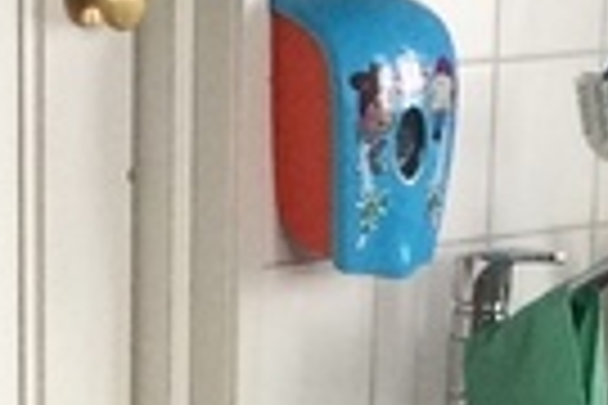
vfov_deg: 5.0
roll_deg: -1.4
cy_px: 1462
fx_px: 4306
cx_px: 309
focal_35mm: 255
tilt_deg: -23.9
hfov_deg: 8.1
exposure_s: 1/33
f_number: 2.4
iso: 50
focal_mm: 3.3
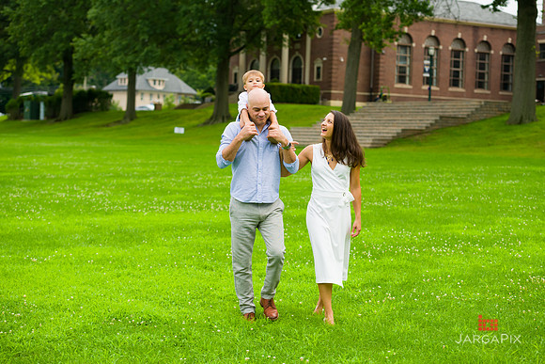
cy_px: 182
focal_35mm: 70
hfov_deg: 28.8
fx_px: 1060
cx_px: 272
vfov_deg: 19.5
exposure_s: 1/640
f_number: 4
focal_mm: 70
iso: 200
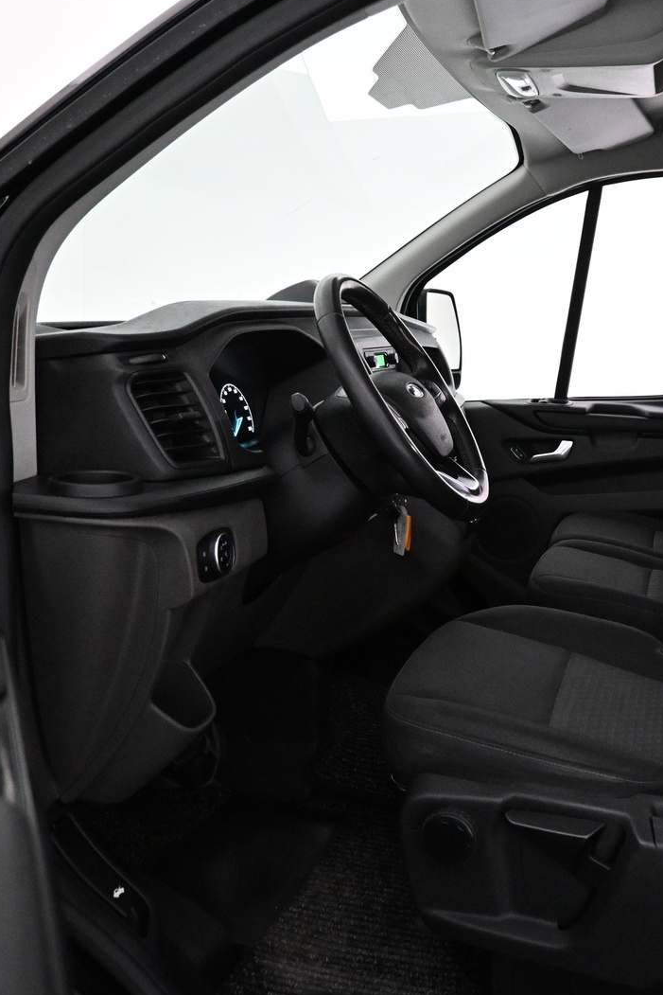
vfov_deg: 51.9
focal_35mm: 37
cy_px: 497
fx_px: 1022
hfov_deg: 35.1
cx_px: 503
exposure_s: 1/125
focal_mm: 16
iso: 4000
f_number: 3.5
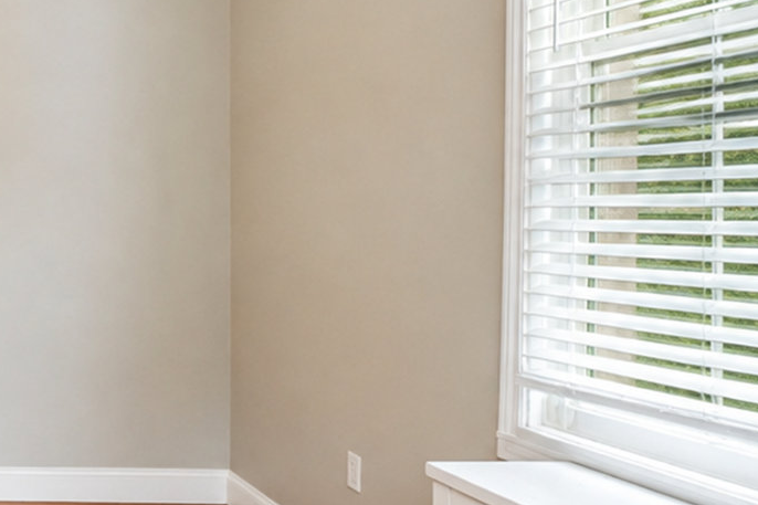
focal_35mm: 42
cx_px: -236
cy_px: 197
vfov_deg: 31.8
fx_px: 884
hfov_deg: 33.4
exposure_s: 1/100
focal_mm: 10
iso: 2000
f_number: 8
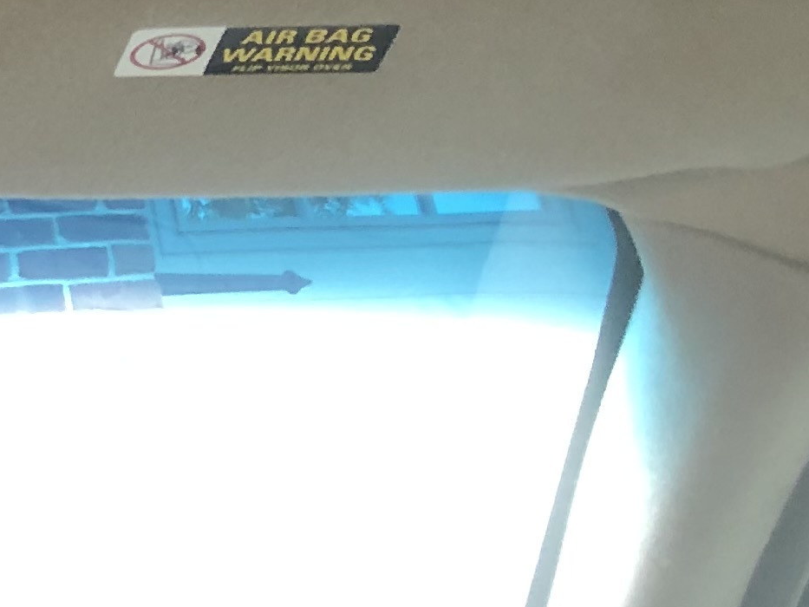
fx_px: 2828
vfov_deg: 11.3
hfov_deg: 13.8
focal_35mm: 121
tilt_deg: +26.4
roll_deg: +3.3
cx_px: -824
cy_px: -525
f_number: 1.8
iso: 40
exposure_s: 1/15
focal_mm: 3.99
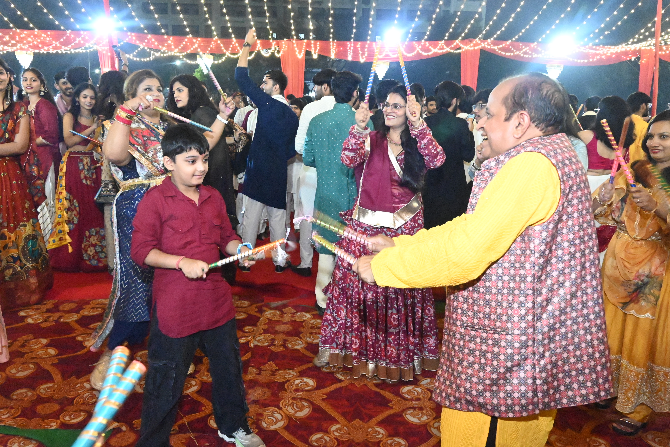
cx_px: 331
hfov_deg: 65.5
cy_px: 217
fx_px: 521
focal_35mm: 28
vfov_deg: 46.4
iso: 16000
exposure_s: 1/80
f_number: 7.1
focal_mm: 18
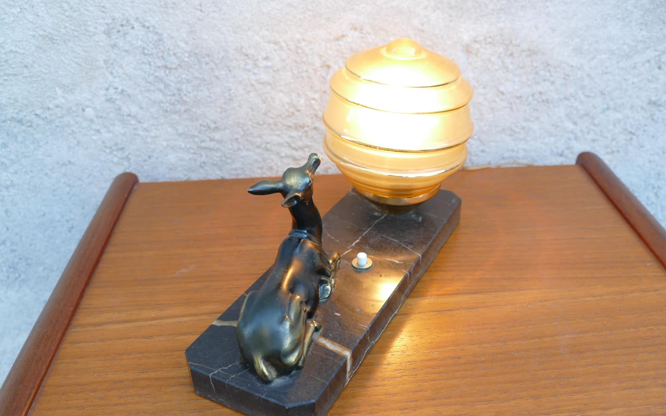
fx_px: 635
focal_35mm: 35
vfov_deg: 36.3
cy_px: 221
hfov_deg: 55.3
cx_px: 331
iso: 160
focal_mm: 12.38
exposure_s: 1/80
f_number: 3.1
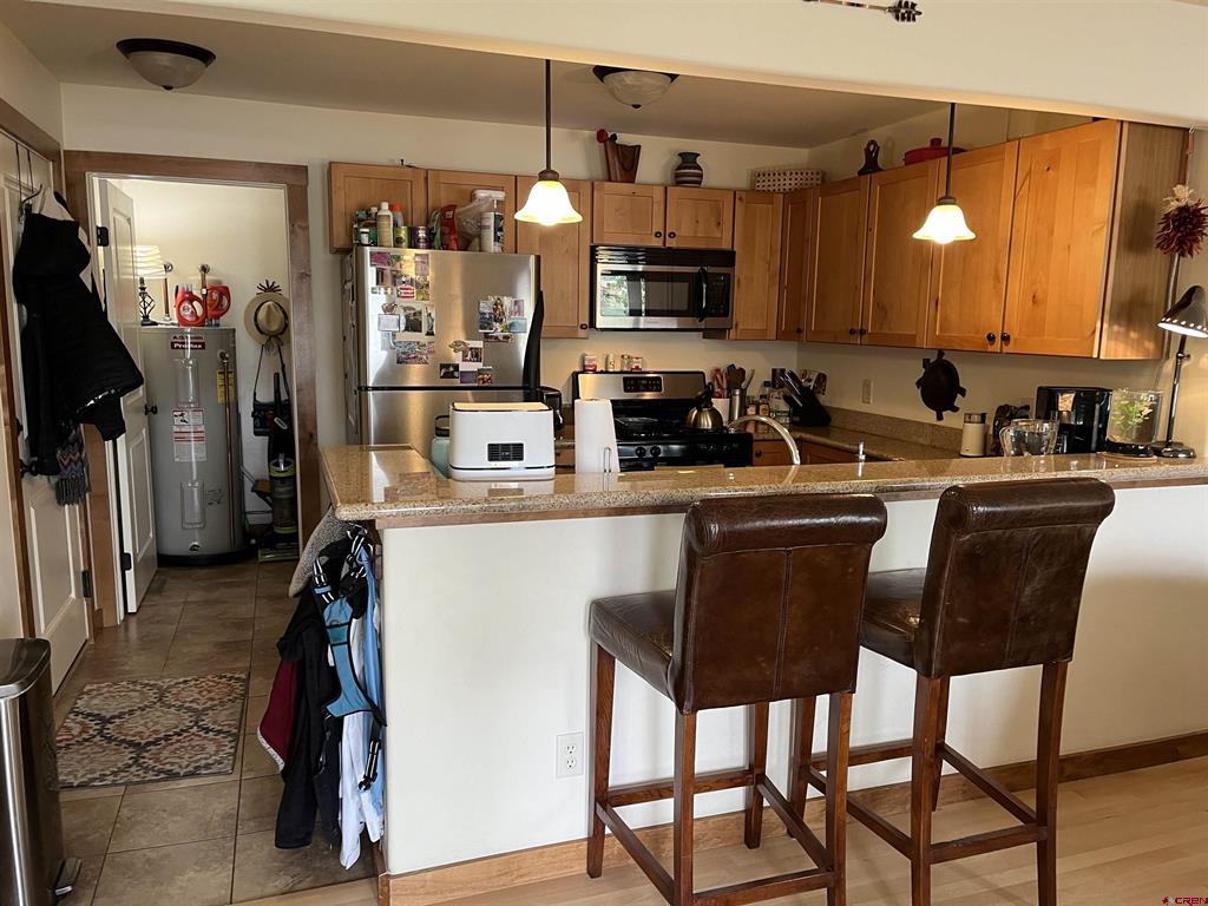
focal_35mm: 26
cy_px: 453
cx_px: 604
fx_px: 907
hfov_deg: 67.3
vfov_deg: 53.1
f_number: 1.6
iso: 160
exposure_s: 1/60
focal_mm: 5.1
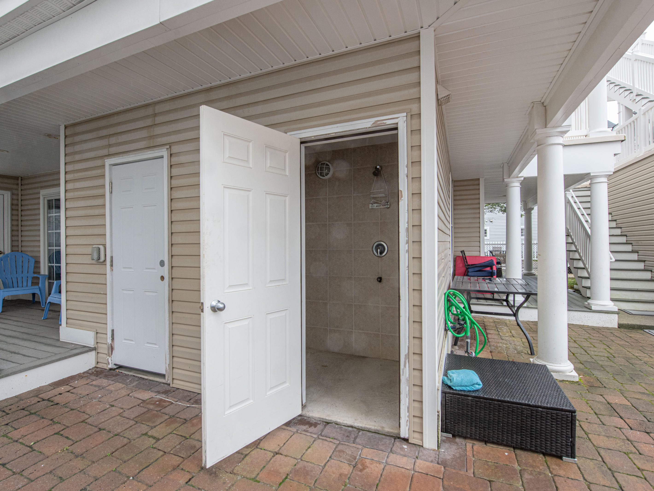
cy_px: 246
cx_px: 327
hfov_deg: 93.4
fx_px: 308
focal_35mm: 16
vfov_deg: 77.0
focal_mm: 14
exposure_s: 1/160
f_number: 9
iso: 640
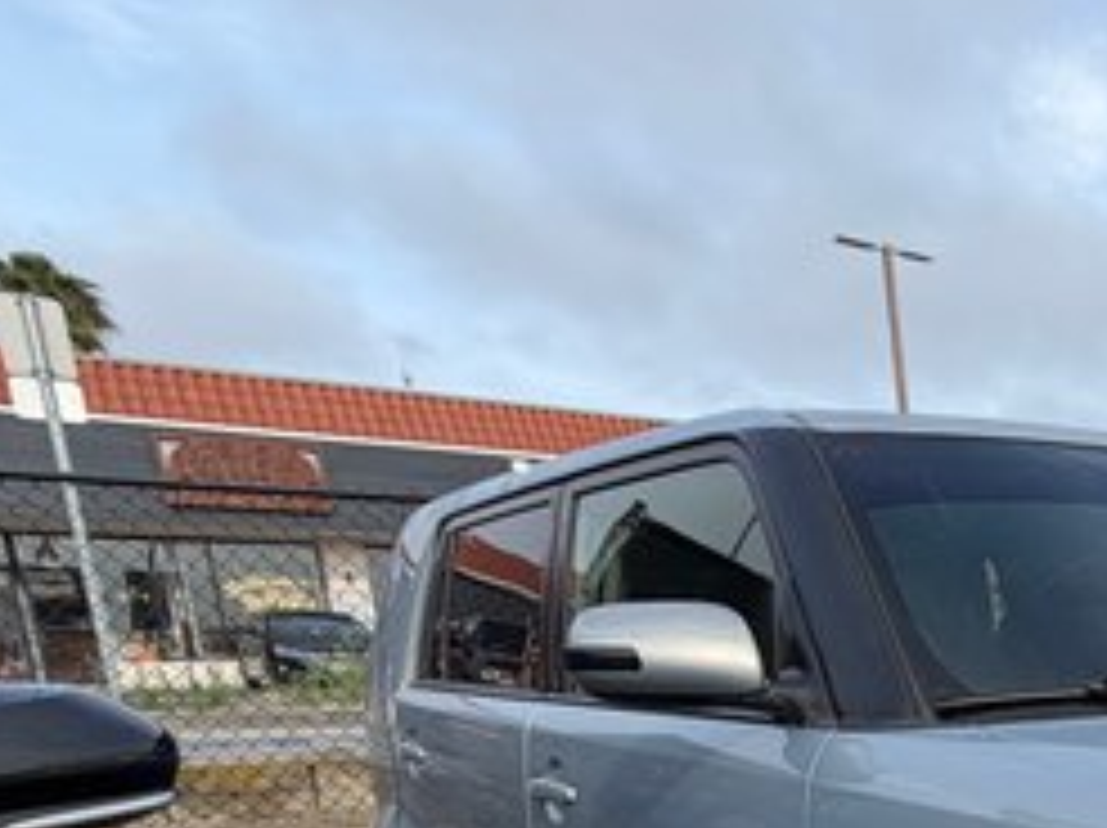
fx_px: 1310
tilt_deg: -12.4
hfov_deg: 34.8
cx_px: 1377
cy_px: 945
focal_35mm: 41
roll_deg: -0.4
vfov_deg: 30.7
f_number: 2.2
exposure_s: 1/770
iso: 32
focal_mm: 2.22
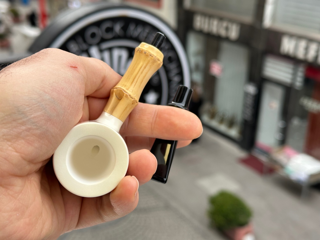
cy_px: 120
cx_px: 160
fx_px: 444
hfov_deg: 39.7
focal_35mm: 48
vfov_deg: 30.3
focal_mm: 6.86
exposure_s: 1/121
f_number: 1.78
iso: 50
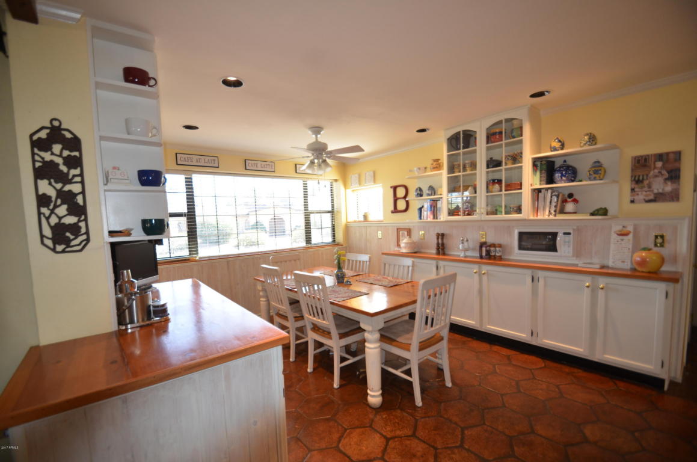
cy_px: 231
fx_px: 290
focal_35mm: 15
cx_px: 348
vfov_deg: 77.1
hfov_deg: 100.5
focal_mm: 10
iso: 400
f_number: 3.5
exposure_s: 1/100
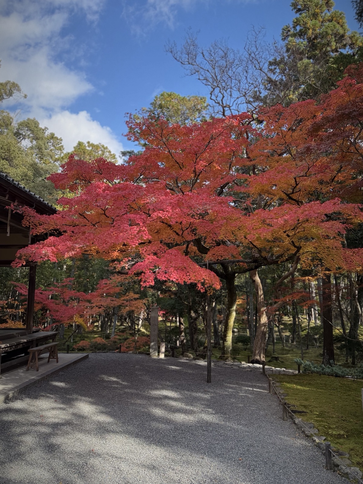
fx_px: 336
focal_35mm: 24
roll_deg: -0.1
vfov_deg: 71.6
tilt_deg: +8.8
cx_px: 182
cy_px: 242
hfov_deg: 56.8
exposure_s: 1/1522
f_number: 1.78
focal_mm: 6.76
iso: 100
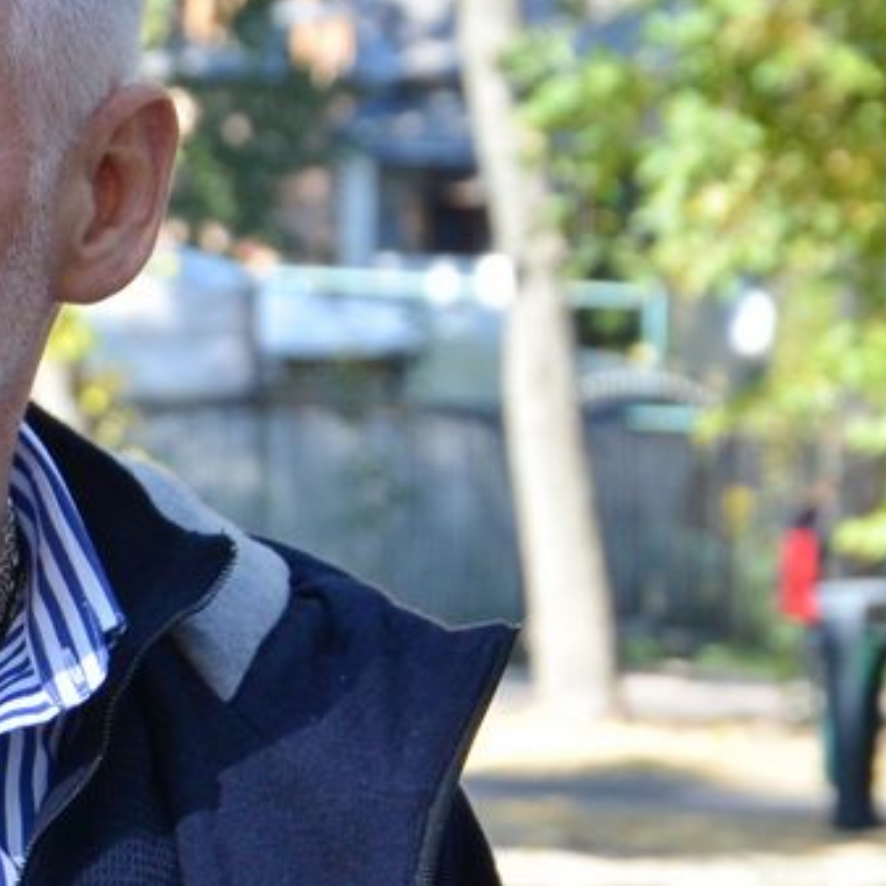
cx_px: -213
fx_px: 10106
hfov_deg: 5.0
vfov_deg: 5.0
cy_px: 527
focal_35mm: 349
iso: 500
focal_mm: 66
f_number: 8
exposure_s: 1/320
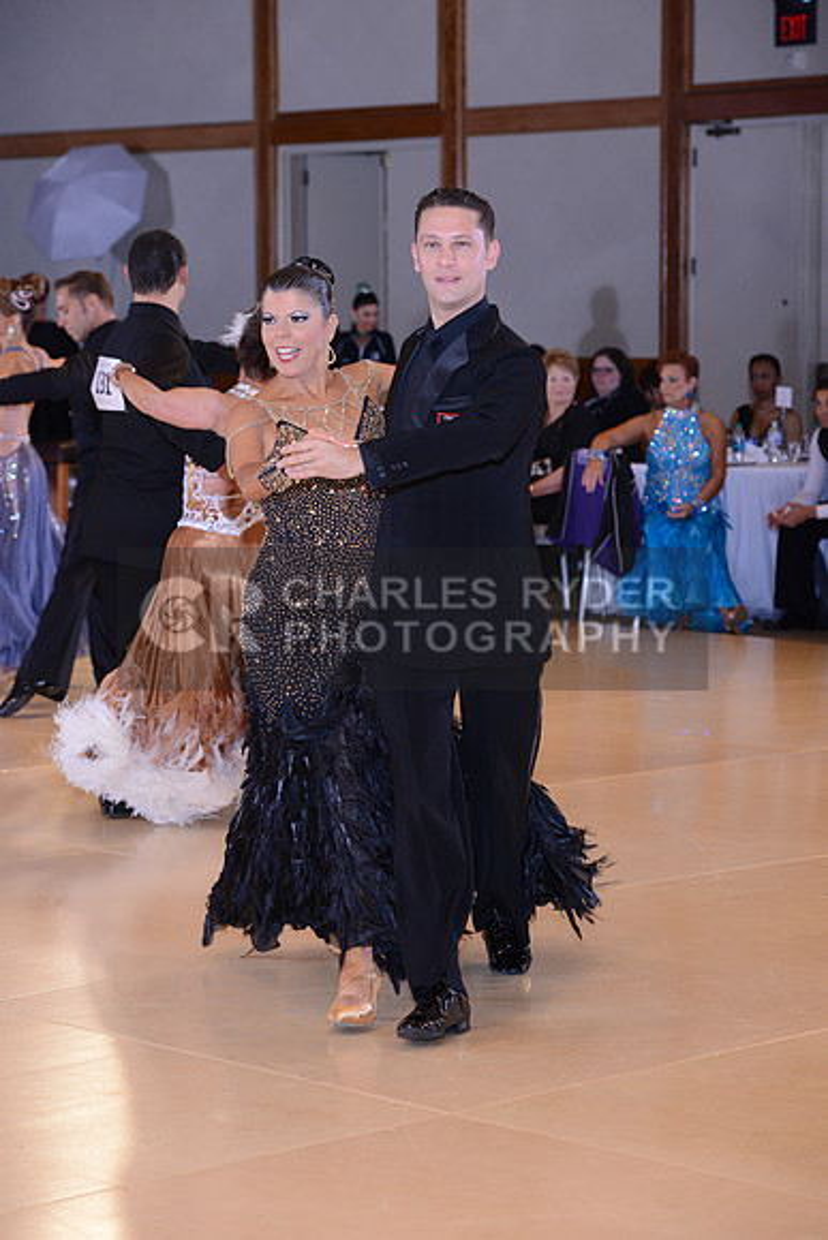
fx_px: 3620
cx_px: 414
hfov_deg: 13.0
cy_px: 620
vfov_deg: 19.5
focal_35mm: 105
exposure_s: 1/250
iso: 1250
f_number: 5.6
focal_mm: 105
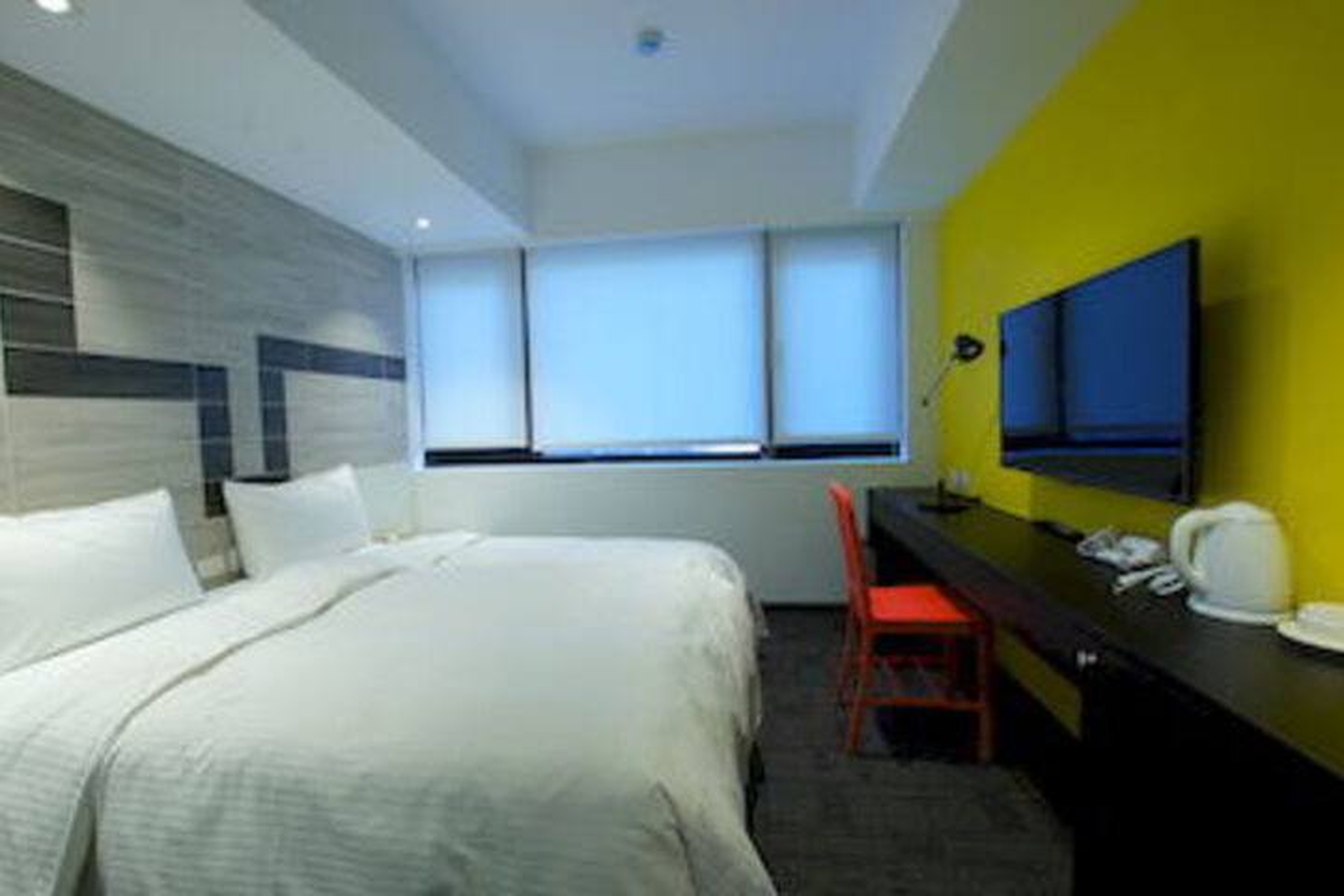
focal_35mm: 15
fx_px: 560
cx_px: 672
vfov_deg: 77.3
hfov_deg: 100.4
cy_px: 448
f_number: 10
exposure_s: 1/6
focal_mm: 10
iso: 400
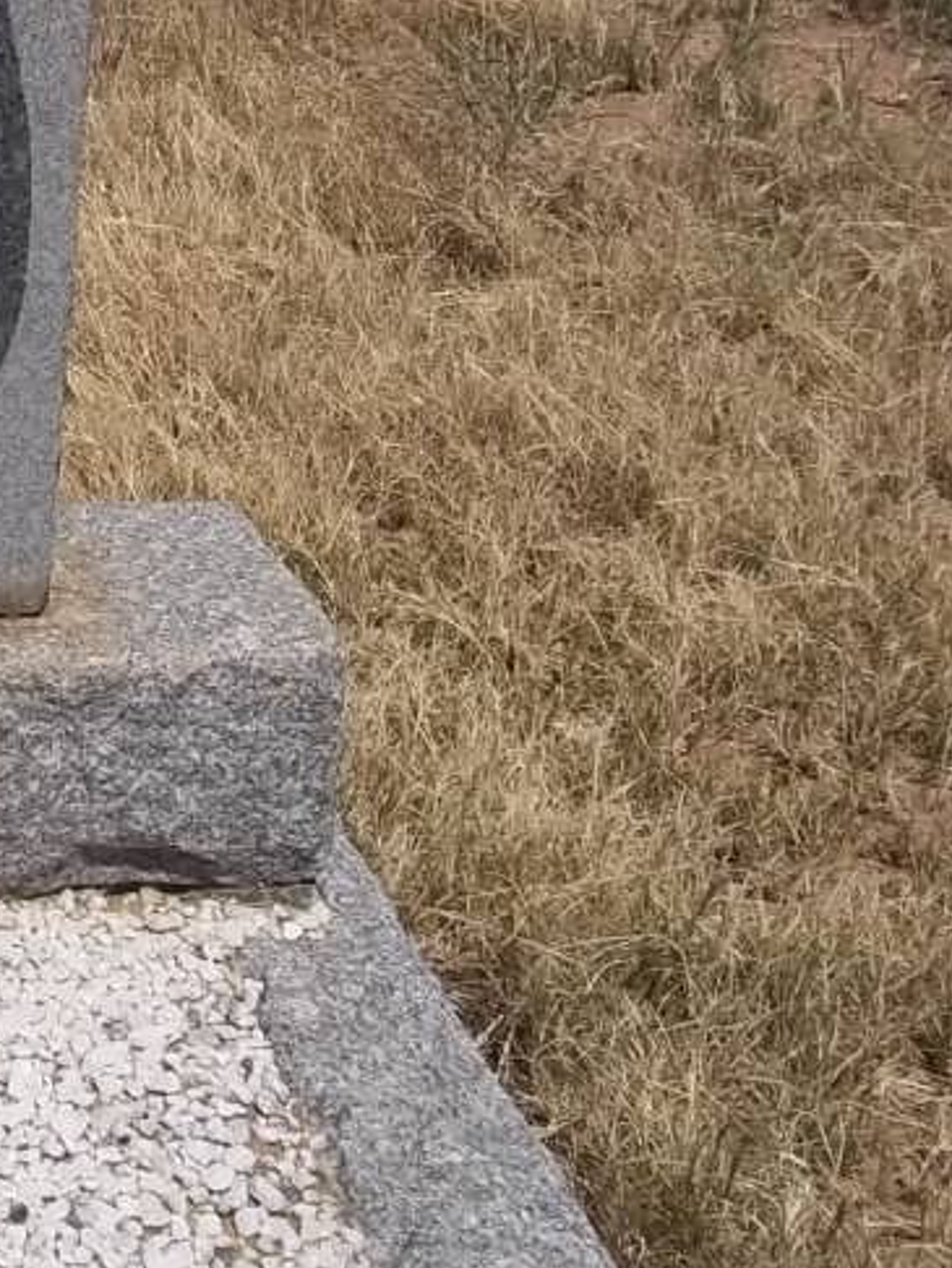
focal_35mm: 79
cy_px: 295
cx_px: -394
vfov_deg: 24.4
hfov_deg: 17.2
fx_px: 2894
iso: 80
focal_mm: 5.7
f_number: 5.5
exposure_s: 1/1000
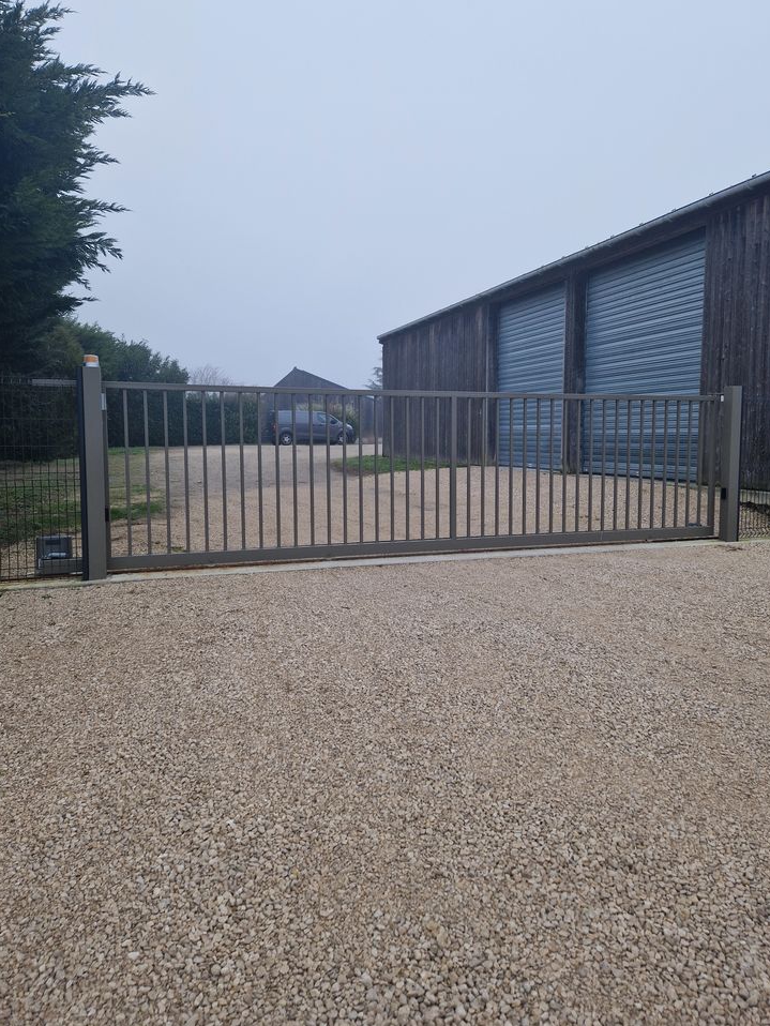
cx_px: 397
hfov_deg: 56.8
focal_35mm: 24
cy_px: 493
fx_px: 711
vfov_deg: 71.6
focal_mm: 5.4
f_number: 1.8
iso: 100
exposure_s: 1/180
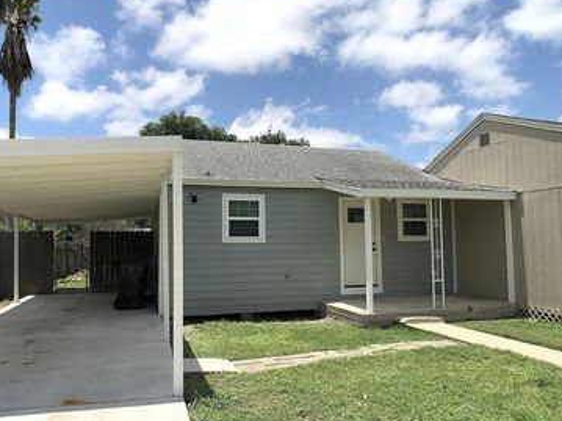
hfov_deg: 47.8
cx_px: 263
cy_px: 223
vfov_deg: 36.8
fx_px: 633
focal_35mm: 39
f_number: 1.8
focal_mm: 3.99
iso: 20
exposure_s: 1/2703
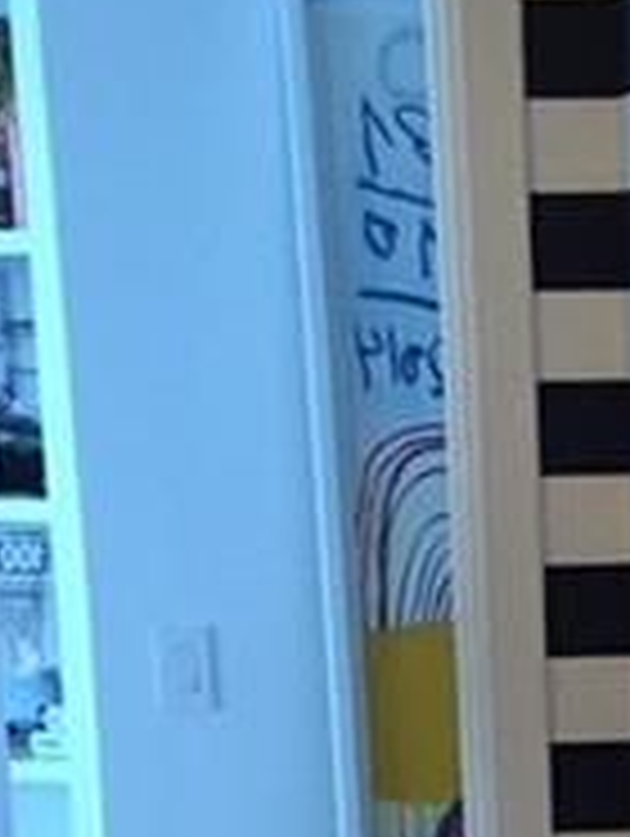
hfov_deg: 7.8
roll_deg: +0.9
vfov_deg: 9.8
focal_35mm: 187
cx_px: 986
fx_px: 4527
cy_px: 1701
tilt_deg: -13.2
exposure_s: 1/30
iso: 50
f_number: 2.2
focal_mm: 4.15
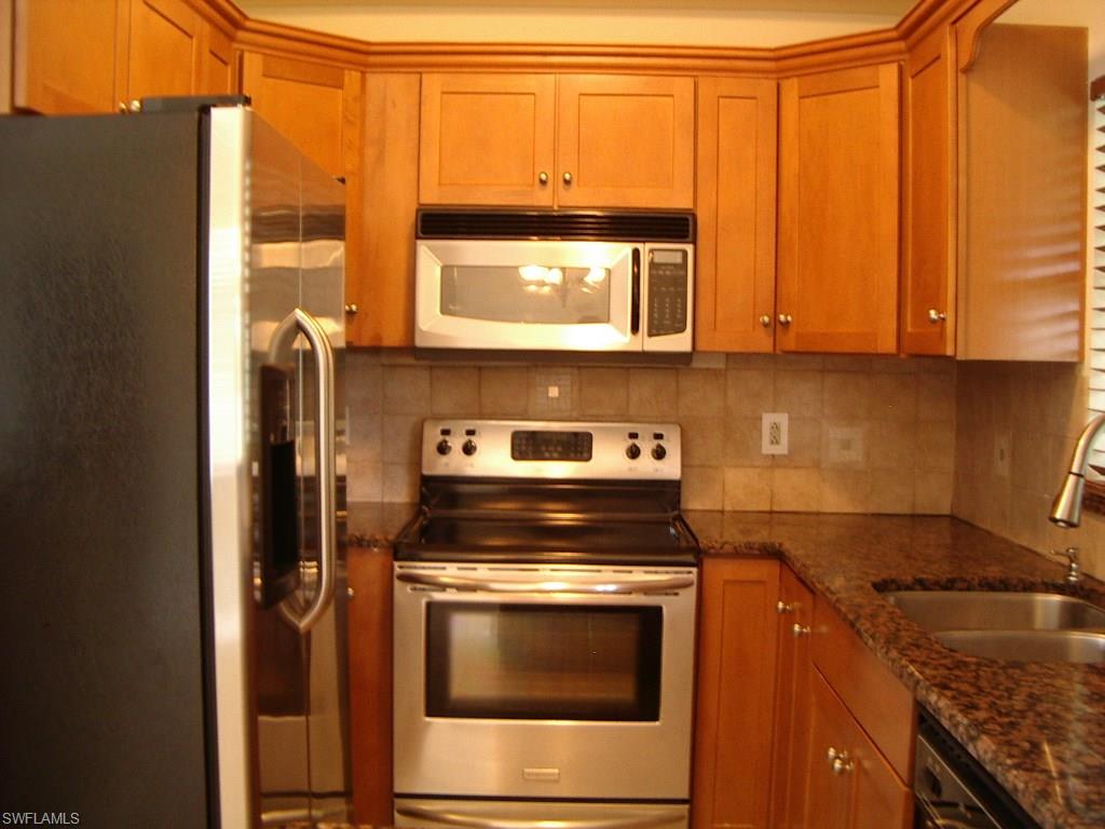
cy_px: 414
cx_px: 552
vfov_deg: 37.7
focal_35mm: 38
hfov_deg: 49.0
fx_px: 1213
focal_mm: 5.8
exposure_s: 1/10
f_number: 2.6
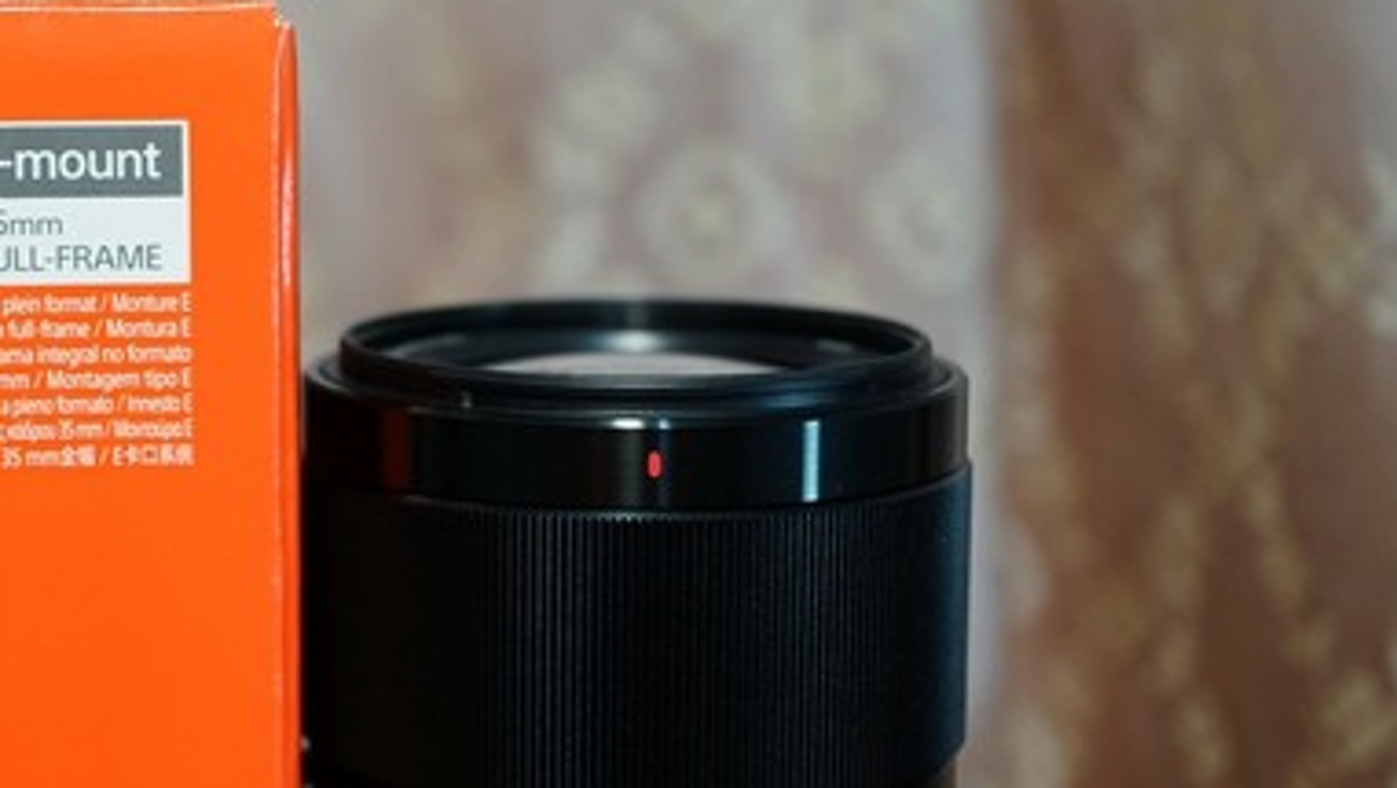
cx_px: 319
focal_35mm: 89
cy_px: 440
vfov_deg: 13.6
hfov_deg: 23.6
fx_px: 3299
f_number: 3.5
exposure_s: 1/60
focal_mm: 30
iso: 400
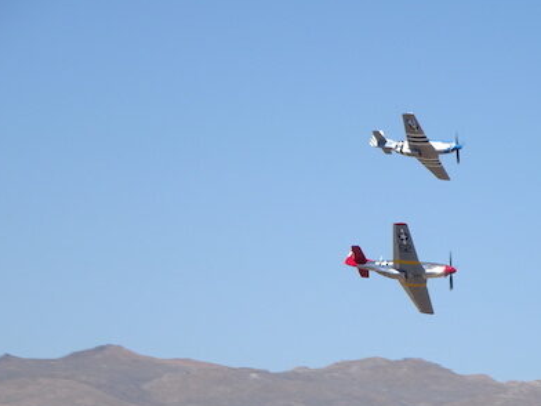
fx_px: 5454
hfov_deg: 5.7
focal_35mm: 349
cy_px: 284
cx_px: 394
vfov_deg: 4.3
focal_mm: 37.35
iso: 80
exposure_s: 1/400
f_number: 6.3
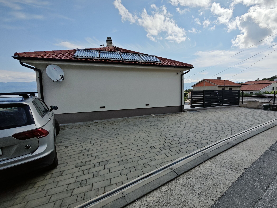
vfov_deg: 71.6
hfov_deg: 86.7
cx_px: 166
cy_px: 101
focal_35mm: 18
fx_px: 144
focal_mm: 1.91
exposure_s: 1/4243
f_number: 2.2
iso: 50
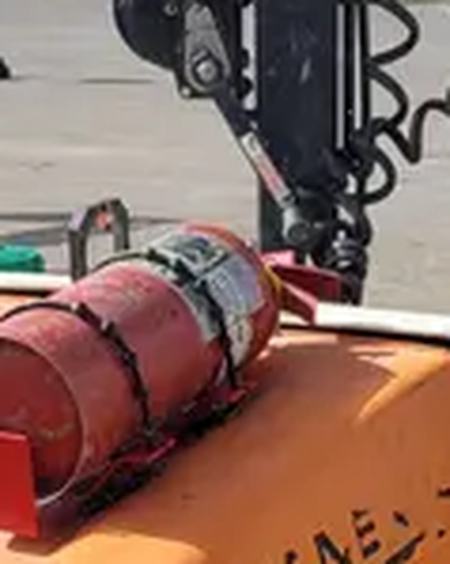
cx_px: 208
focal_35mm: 125
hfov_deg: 12.3
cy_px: 562
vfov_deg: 15.1
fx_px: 2083
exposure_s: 1/2246
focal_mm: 5.4
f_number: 1.8
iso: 40
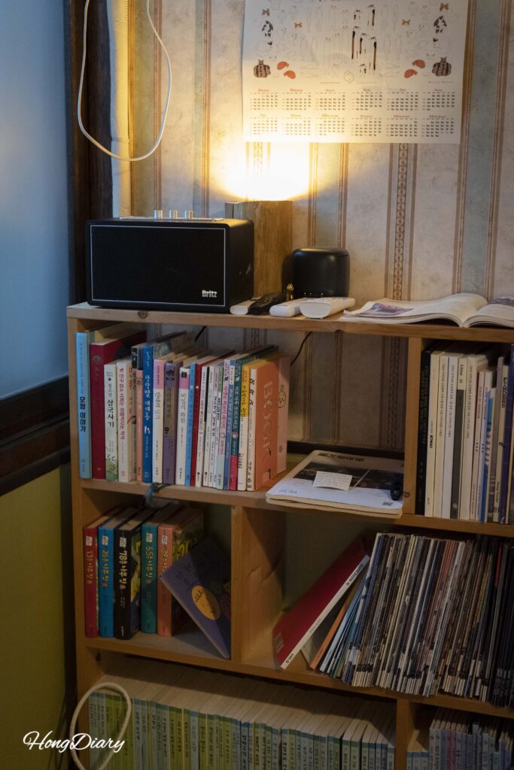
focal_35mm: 49
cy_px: 385
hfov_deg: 27.5
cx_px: 257
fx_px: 1049
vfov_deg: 40.3
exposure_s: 1/160
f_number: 5.6
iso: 12800
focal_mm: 49
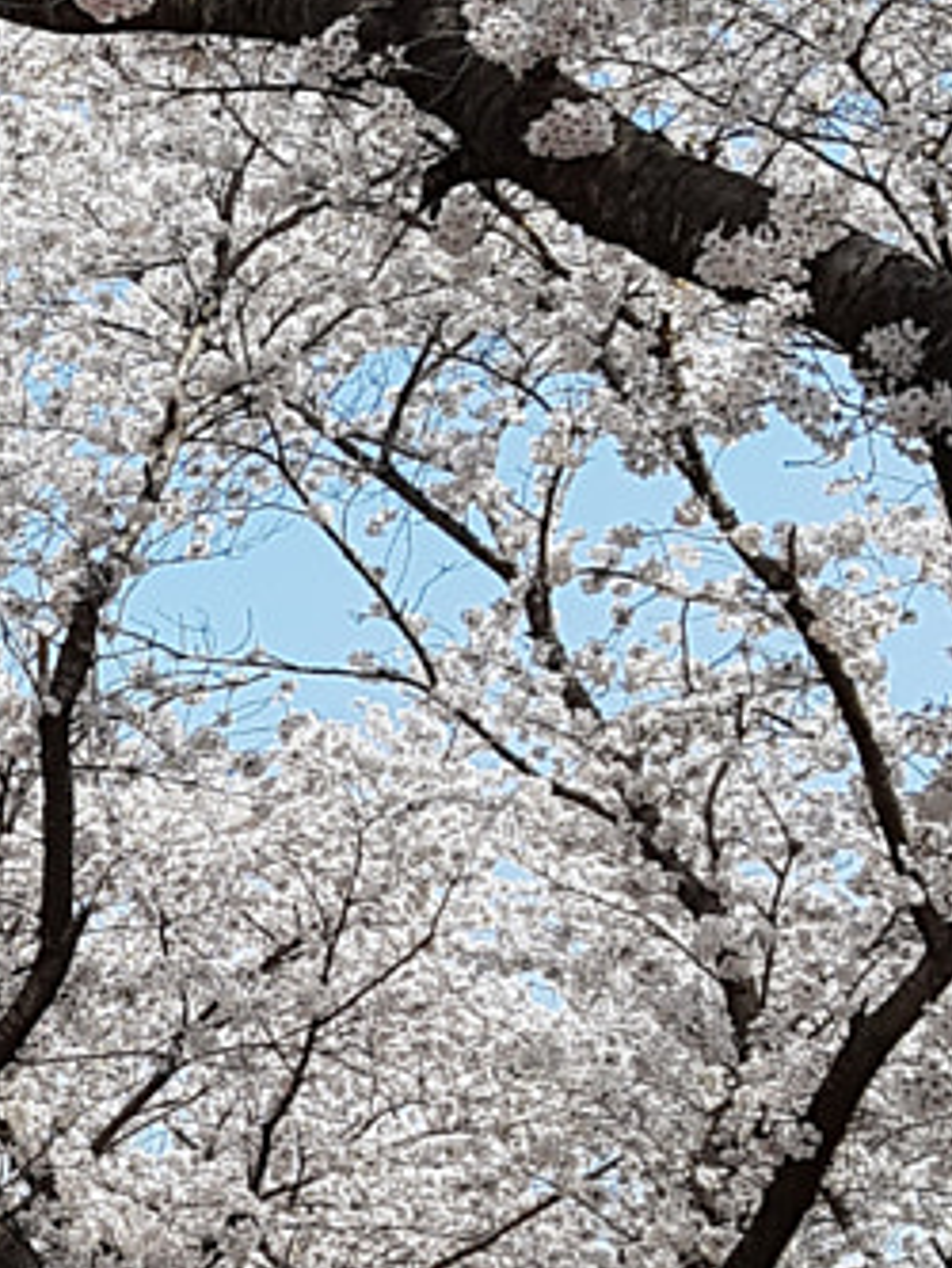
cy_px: 765
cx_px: -937
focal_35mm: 125
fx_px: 4581
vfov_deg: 15.7
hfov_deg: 10.9
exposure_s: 1/2184
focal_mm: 4.2
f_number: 1.7
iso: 50
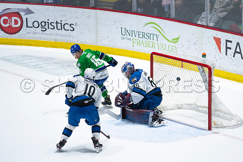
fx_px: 1709
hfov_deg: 8.1
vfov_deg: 5.4
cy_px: 84
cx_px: 151
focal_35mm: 253
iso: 1250
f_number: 2.8
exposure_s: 1/1250
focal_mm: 200
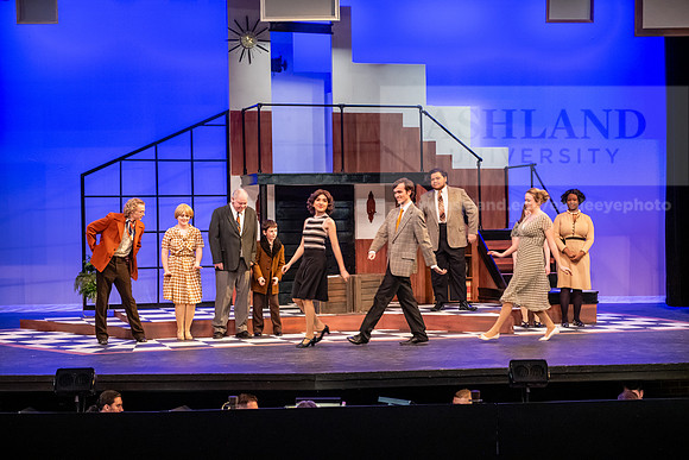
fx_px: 1340
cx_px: 344
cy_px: 230
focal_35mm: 70
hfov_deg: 28.8
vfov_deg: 19.5
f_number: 3.5
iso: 2500
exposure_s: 1/200
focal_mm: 70
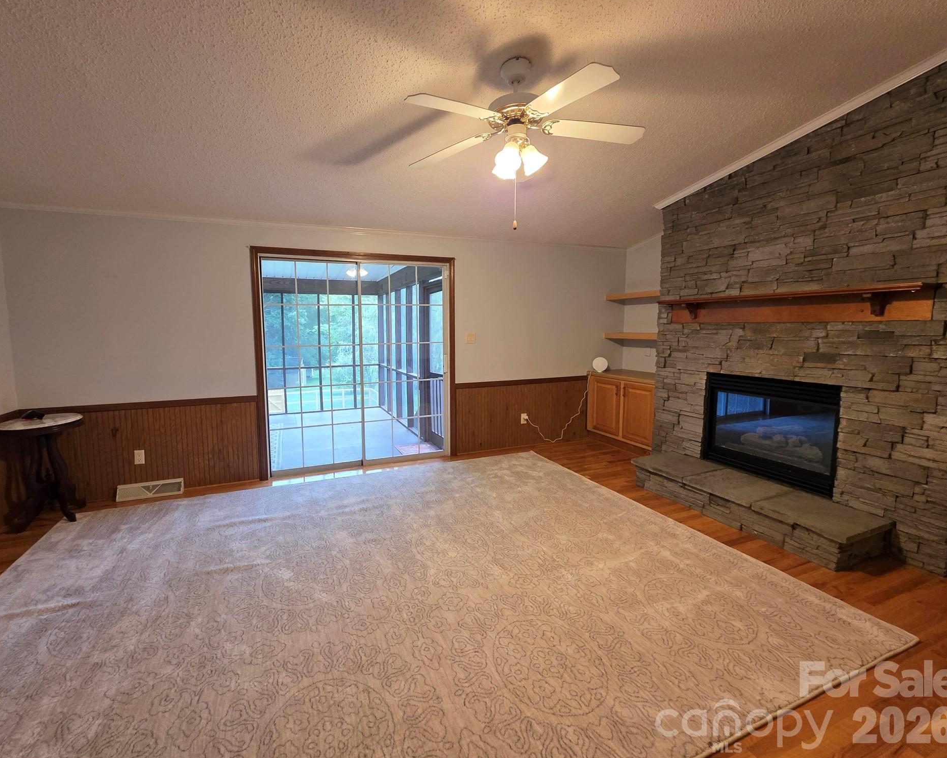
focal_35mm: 14
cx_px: 440
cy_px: 370
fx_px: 392
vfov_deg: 88.0
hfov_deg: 100.5
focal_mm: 2.2
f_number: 1.9
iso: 250
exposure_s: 1/60
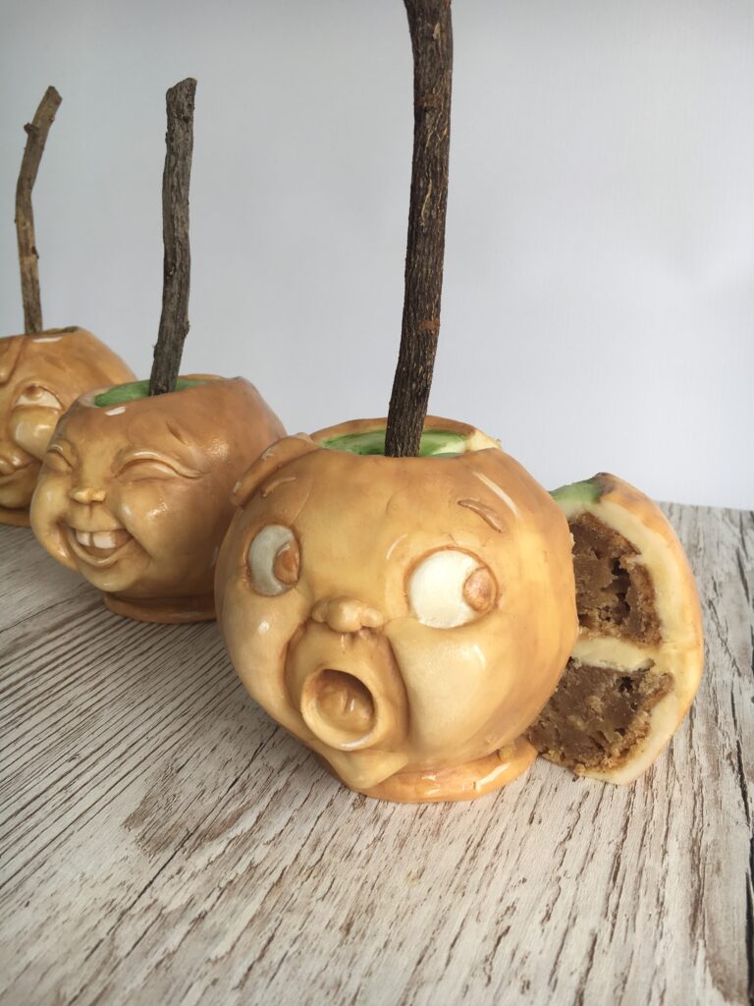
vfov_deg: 61.7
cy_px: 503
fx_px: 842
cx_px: 377
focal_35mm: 29
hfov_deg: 48.2
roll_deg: +0.3
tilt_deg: -16.8
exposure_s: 1/117
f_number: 2.2
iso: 25
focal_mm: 4.15
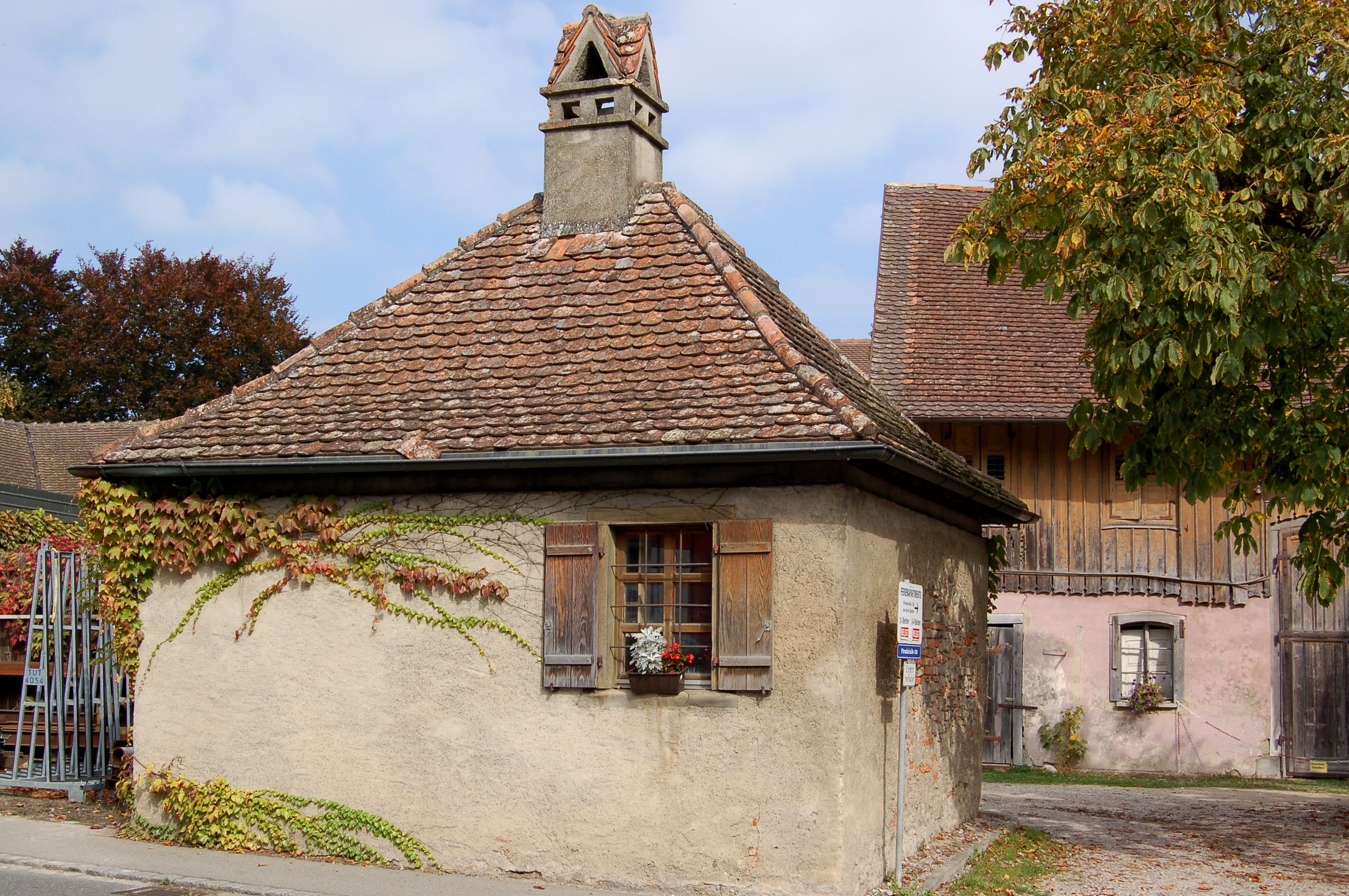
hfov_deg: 43.6
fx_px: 1685
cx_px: 674
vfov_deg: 29.8
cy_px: 448
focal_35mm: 45
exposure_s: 1/250
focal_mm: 30
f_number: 9
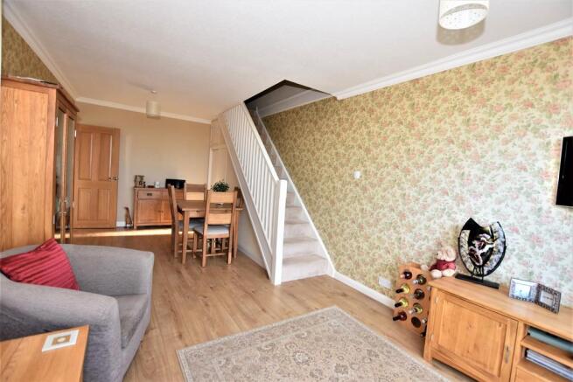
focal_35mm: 15
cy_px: 191
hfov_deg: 100.4
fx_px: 239
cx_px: 286
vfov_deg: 77.4
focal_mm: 10
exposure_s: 1/60
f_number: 4
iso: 200
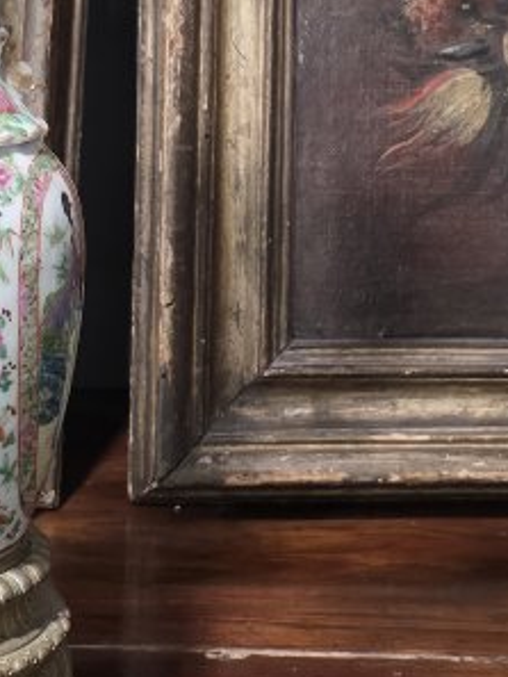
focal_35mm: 93
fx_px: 1818
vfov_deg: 20.7
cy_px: 89
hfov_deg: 15.9
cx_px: 346
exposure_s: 1/120
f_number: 1.7
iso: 640
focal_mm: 6.3
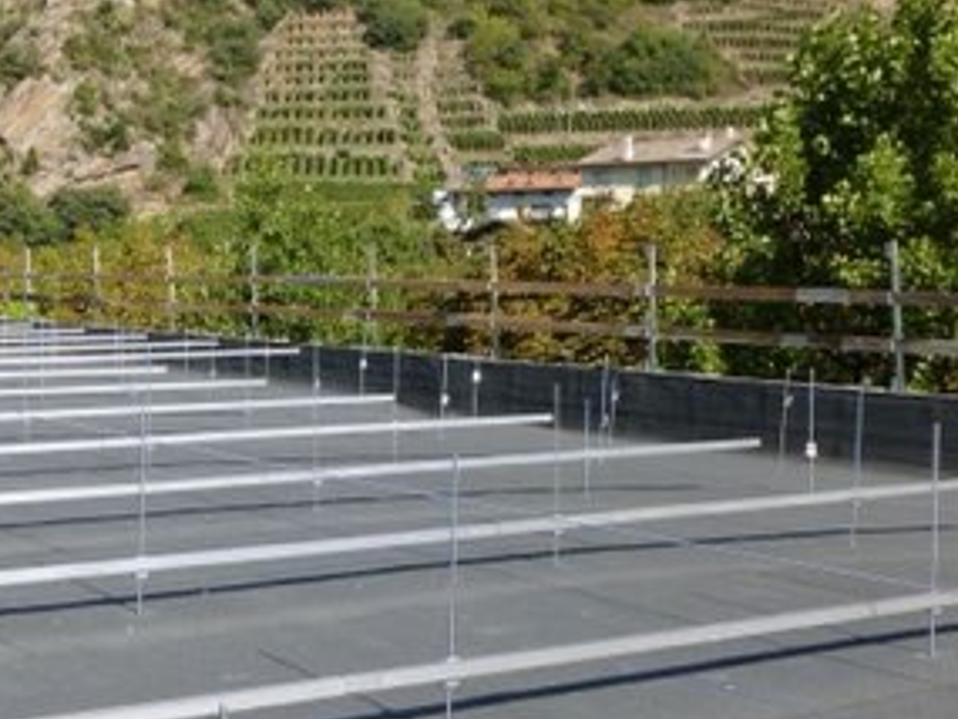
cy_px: 323
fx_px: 1634
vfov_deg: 24.8
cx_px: 84
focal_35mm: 59
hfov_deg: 31.1
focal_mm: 5
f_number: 3.3
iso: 100
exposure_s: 1/640
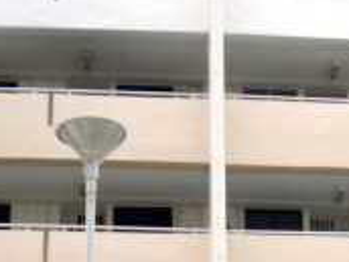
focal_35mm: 118
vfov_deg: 12.3
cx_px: 321
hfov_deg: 16.4
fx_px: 1190
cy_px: 309
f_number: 2.8
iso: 80
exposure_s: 1/80
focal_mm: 6.2
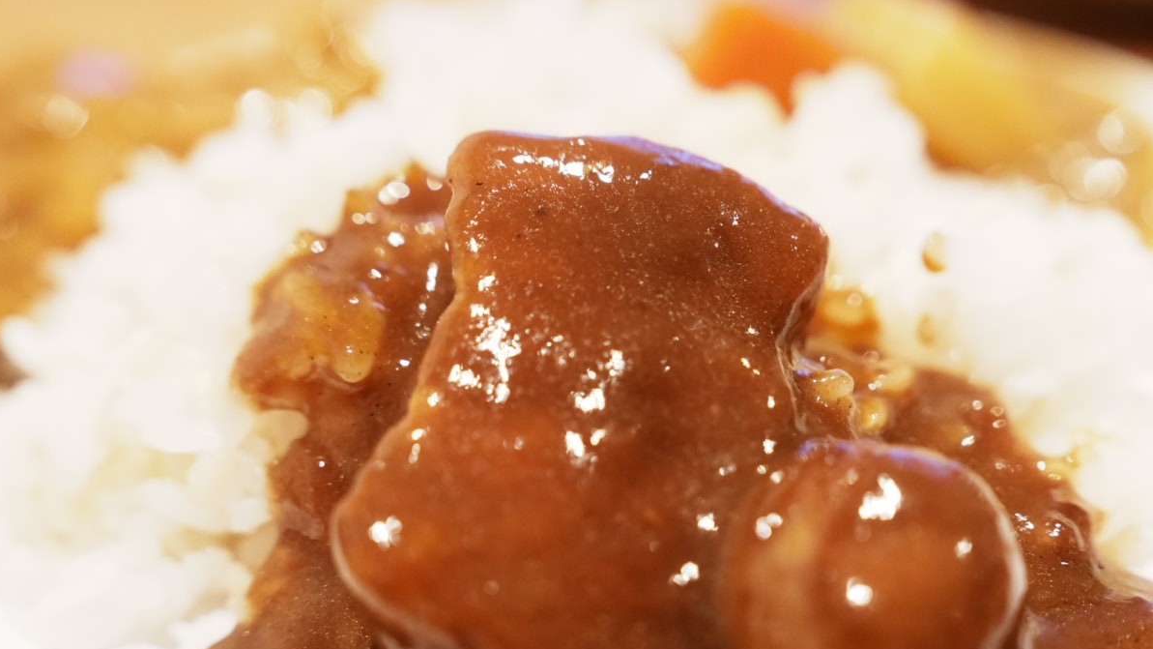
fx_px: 2171
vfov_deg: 16.9
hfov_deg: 29.7
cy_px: 505
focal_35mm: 71
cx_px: 667
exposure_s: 1/100
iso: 4000
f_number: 3.5
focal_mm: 50
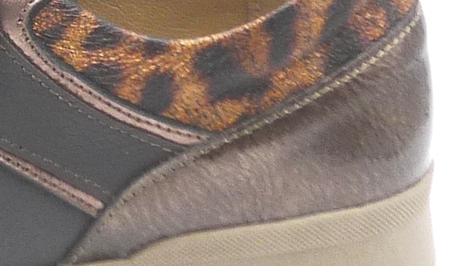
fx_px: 1940
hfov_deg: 13.5
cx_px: -107
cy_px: 13
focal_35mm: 155
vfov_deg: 7.8
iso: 100
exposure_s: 1/160
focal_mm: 4.8
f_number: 4
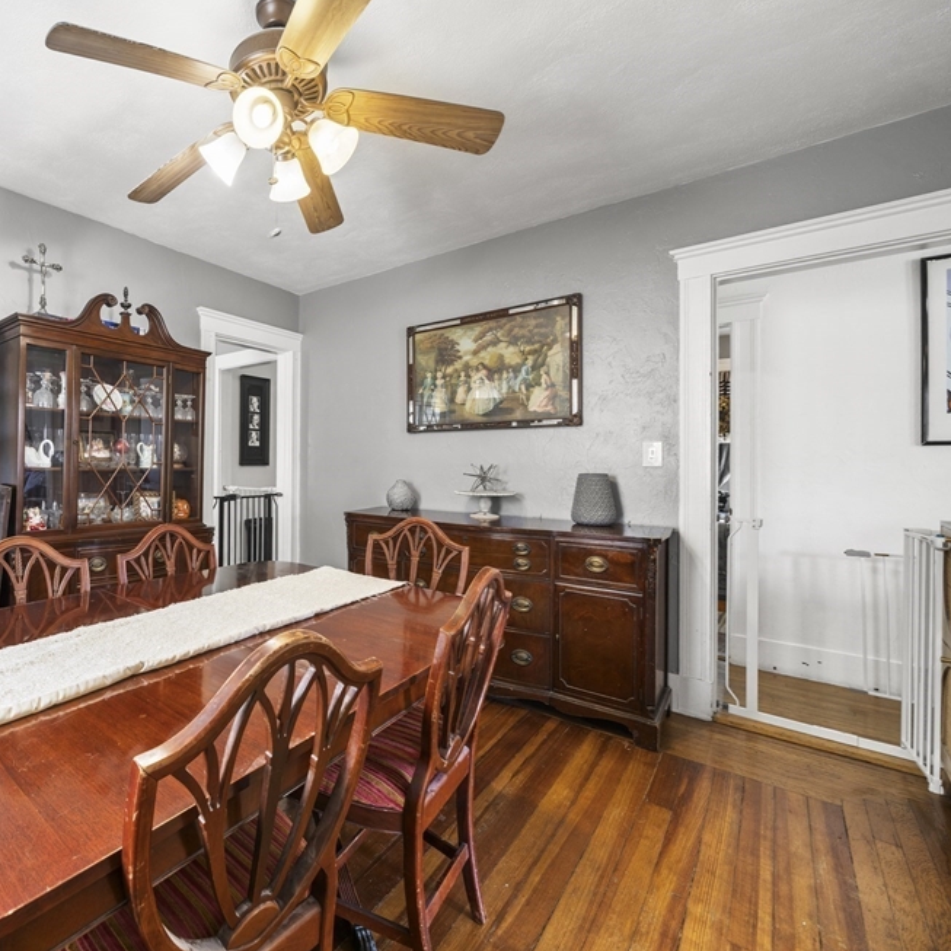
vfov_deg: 87.4
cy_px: 471
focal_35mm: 16
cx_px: 256
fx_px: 497
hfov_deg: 81.7
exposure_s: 1/8
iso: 320
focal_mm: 12
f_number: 7.1
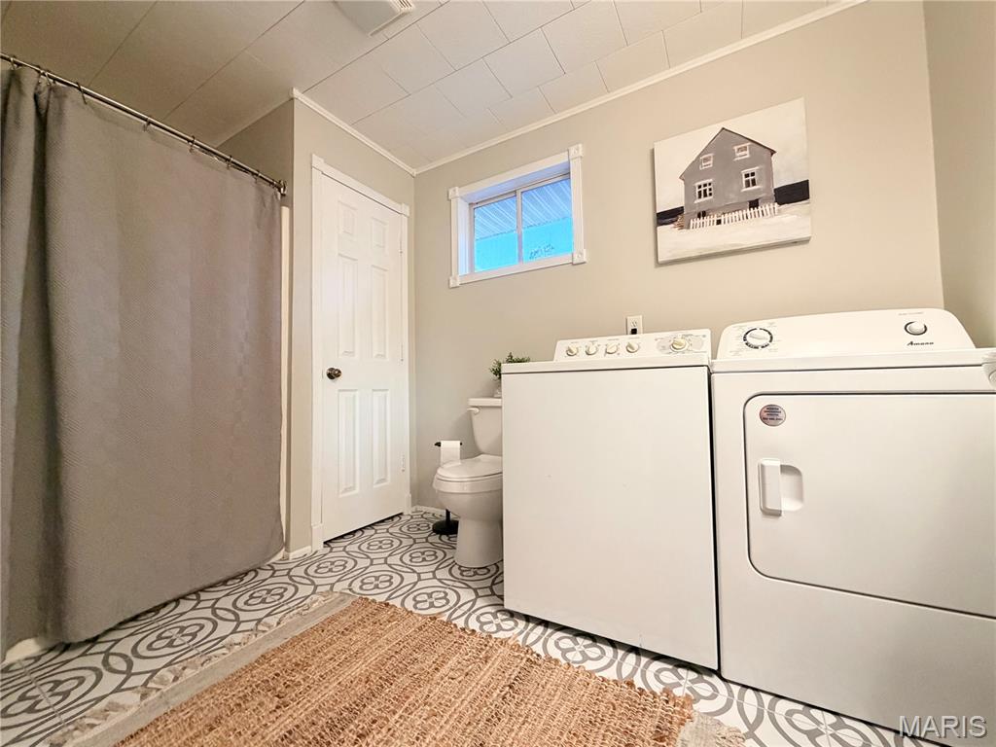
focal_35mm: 14
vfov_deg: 85.7
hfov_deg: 102.1
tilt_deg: +3.2
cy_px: 374
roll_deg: +1.6
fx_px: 403
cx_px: 498
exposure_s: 1/60
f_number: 2.2
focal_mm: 2.22
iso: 320
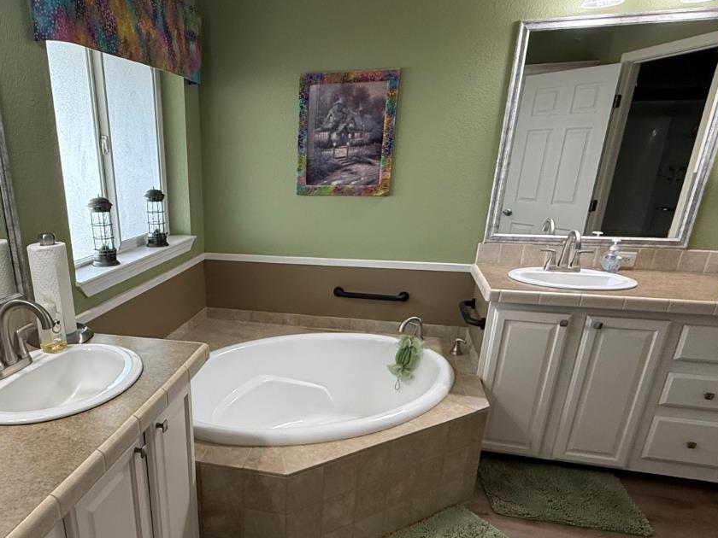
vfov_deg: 53.9
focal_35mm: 25
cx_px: 244
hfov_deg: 67.6
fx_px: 519
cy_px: 356
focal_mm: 2.22
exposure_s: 1/120
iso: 400
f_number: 2.2
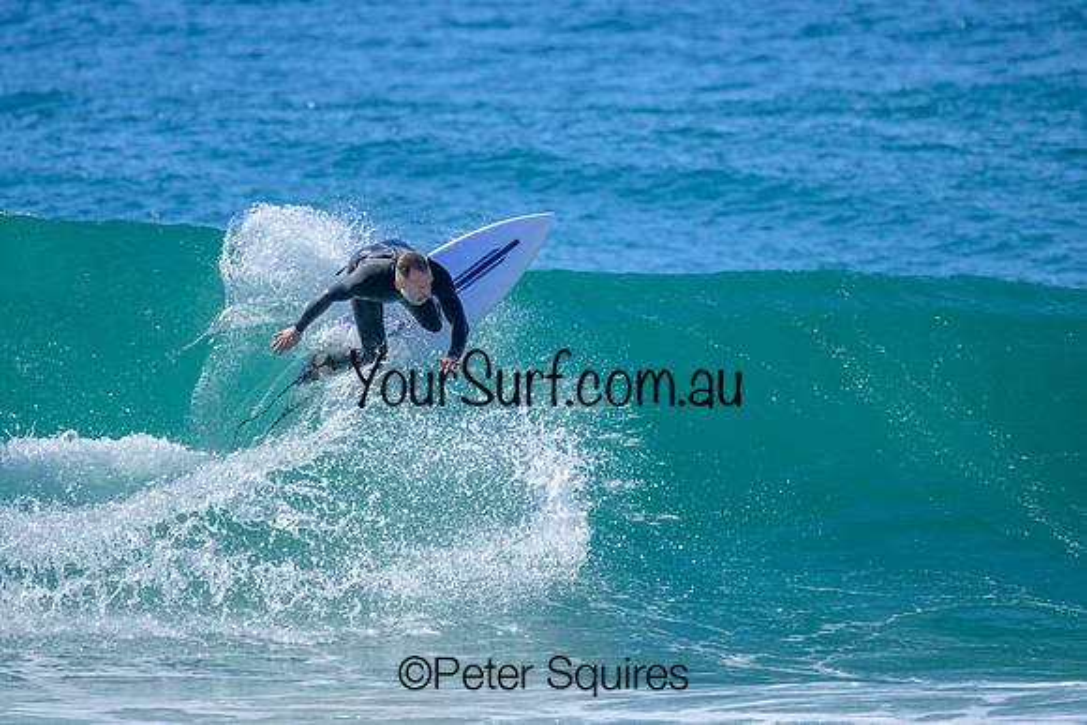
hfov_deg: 2.4
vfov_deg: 1.6
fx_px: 25916
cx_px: 504
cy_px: 336
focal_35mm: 858
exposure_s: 1/2000
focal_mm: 800
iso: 400
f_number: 6.3
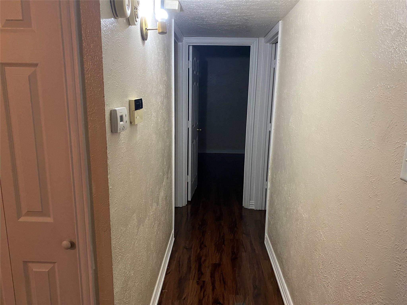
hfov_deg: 67.3
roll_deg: -0.7
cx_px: 204
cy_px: 152
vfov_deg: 53.1
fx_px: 306
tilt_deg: -12.2
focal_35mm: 26
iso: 320
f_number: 1.8
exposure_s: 1/60
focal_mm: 4.25
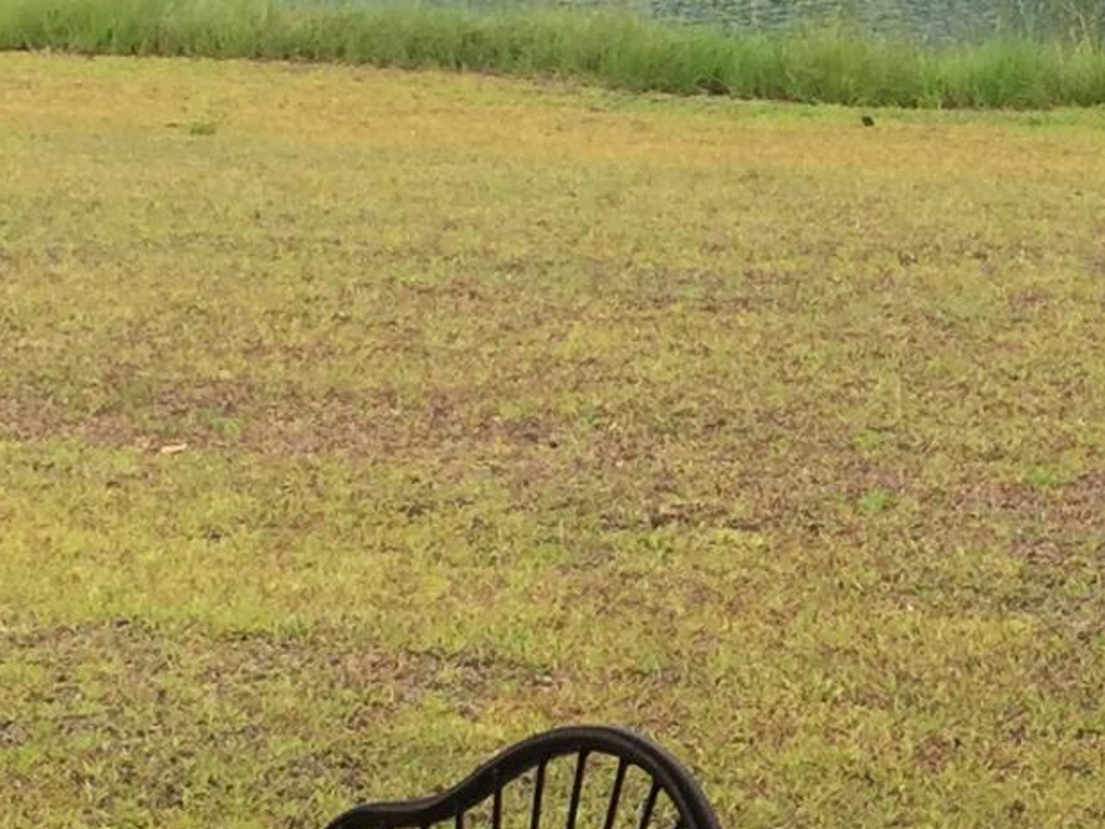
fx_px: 4470
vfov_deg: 10.6
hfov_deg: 13.9
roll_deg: -1.9
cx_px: 1142
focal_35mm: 140
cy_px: 322
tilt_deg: -8.1
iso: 32
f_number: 2.2
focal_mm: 4.15
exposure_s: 1/1041
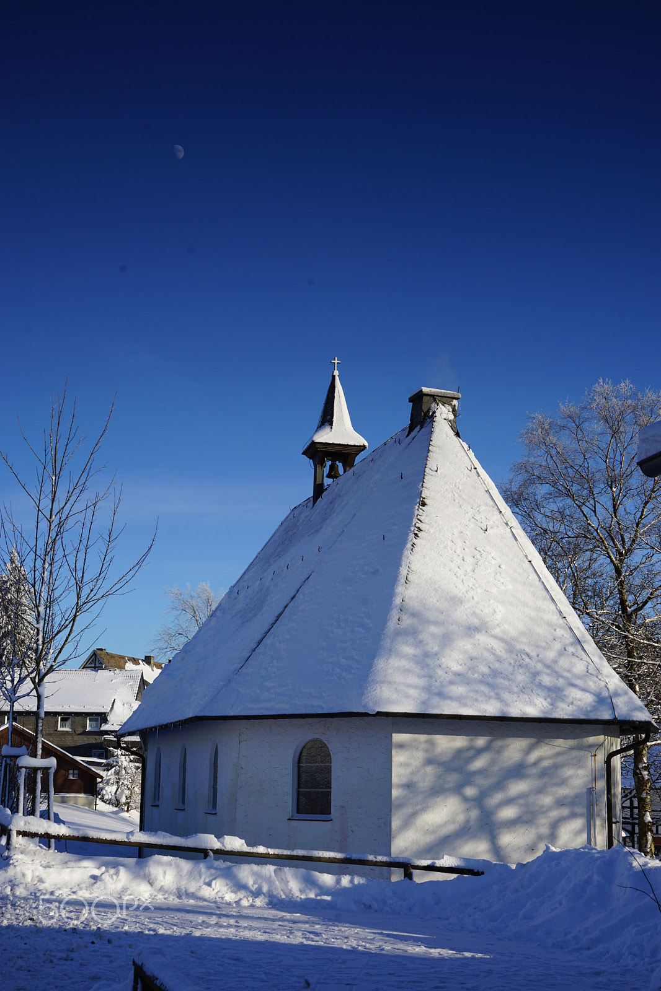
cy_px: 496
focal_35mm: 49
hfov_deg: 27.5
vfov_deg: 40.4
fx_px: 1350
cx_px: 330
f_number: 11
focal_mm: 49
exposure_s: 1/160
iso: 100
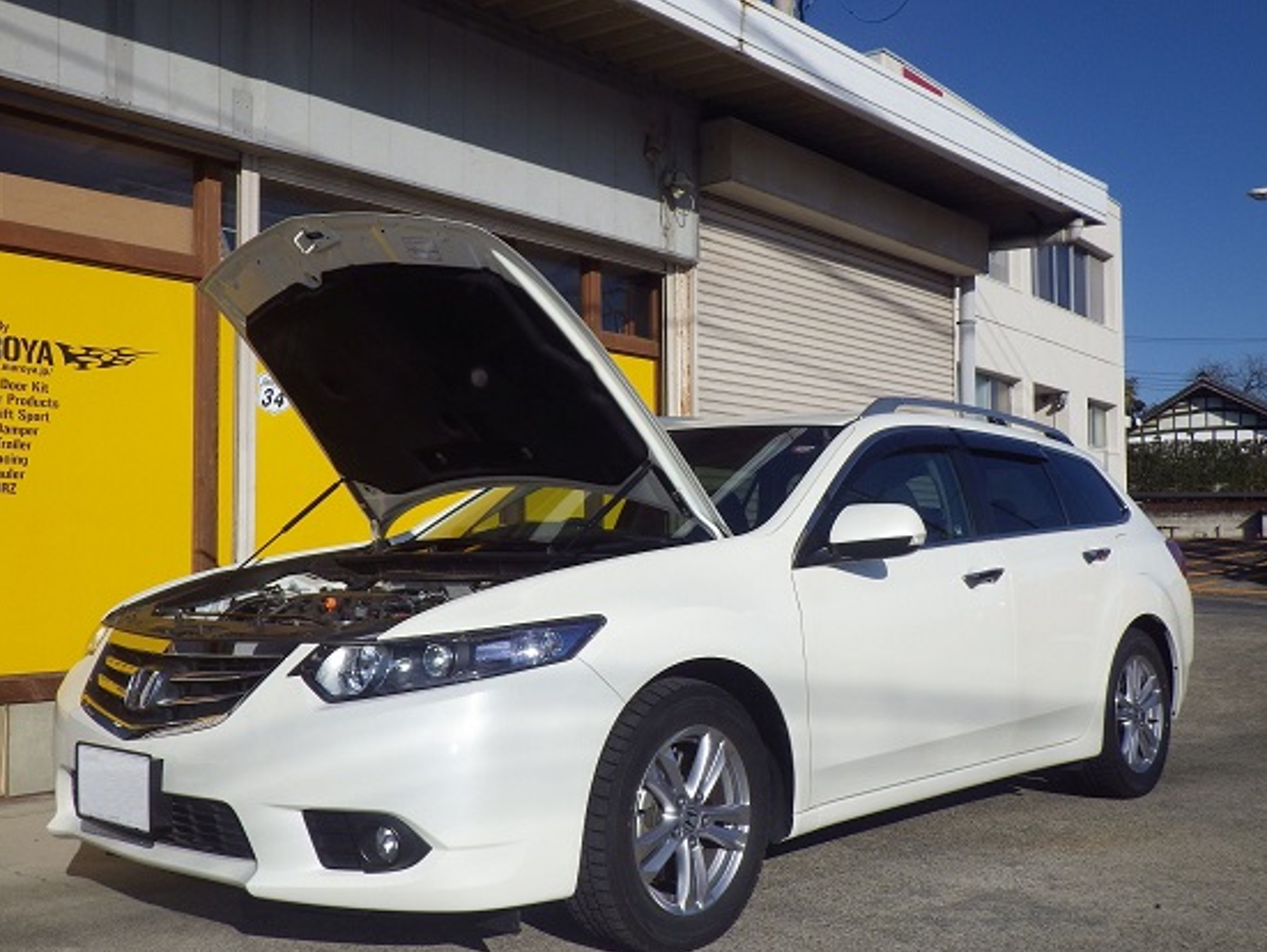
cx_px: 609
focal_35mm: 37
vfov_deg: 38.7
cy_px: 481
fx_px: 1355
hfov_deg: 50.1
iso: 125
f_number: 4.6
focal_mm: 6.1
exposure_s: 1/1500
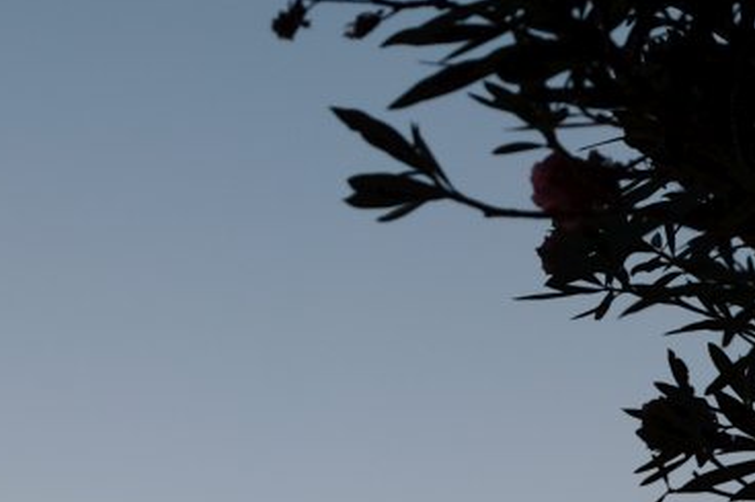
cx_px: -4
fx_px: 2767
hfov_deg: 15.3
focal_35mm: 132
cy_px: 742
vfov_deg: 10.1
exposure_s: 1/150
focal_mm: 20.1
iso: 200
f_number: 5
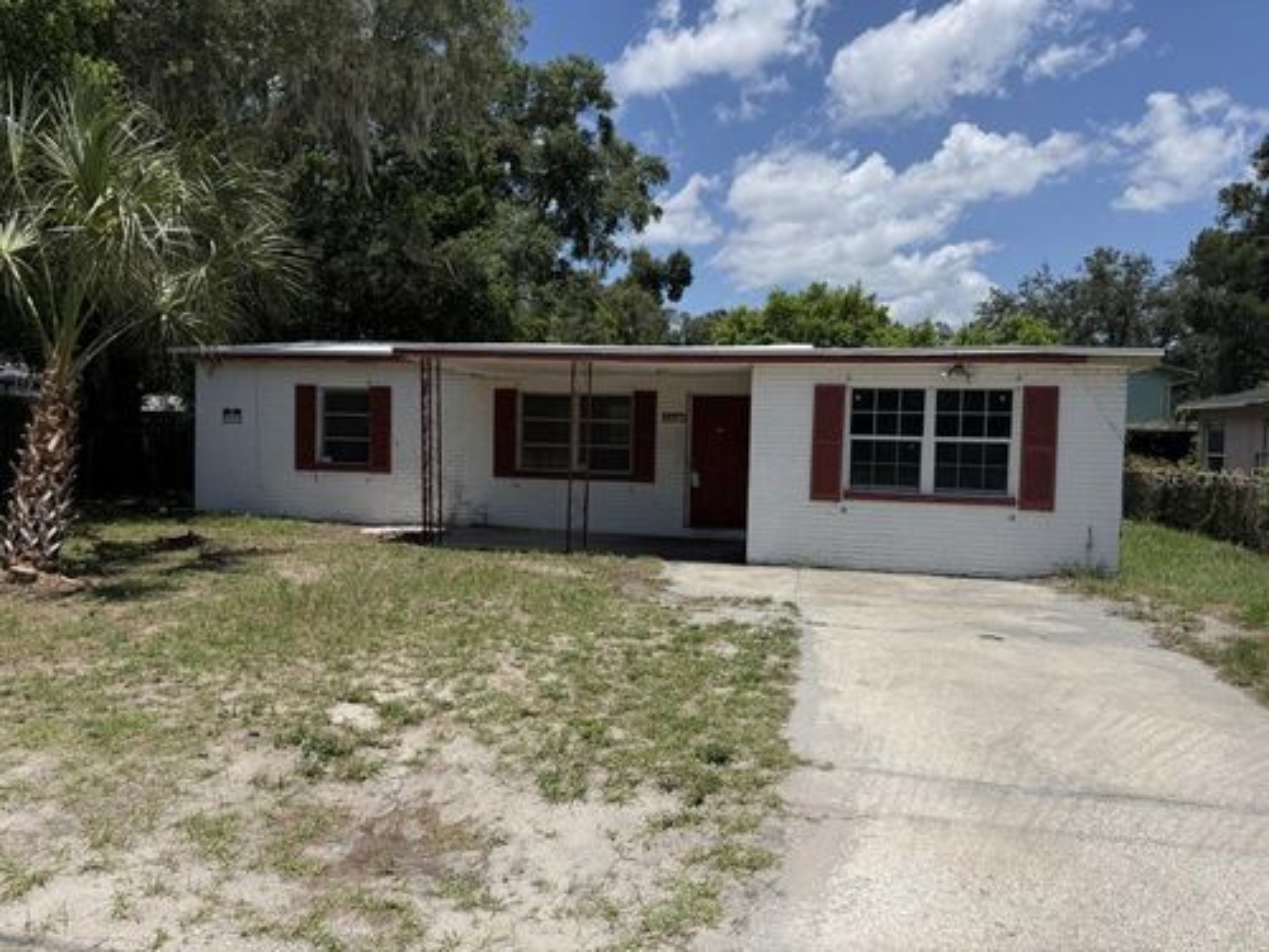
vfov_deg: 56.8
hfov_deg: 71.6
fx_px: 880
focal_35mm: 24
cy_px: 476
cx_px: 634
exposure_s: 1/7353
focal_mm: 6.76
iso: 80
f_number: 1.78
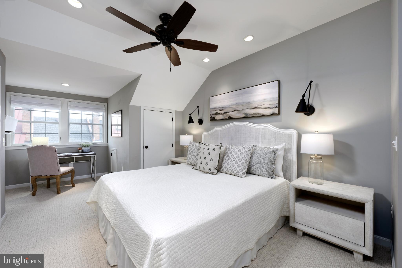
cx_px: 201
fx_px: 156
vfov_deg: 81.2
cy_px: 134
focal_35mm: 14
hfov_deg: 104.2
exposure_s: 1/60
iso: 320
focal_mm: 14
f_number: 11
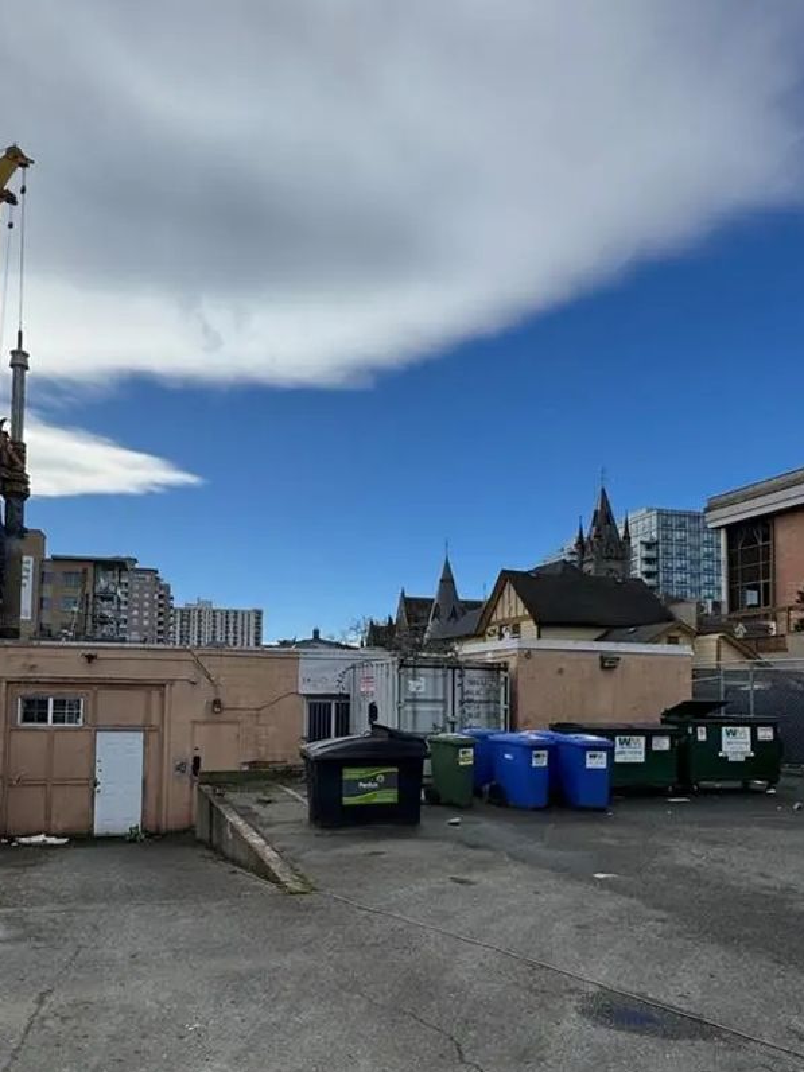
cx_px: 312
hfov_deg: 56.3
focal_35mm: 24
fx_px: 743
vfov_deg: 70.8
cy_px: 650
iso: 50
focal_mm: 2.22
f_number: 2.2
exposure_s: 1/3247
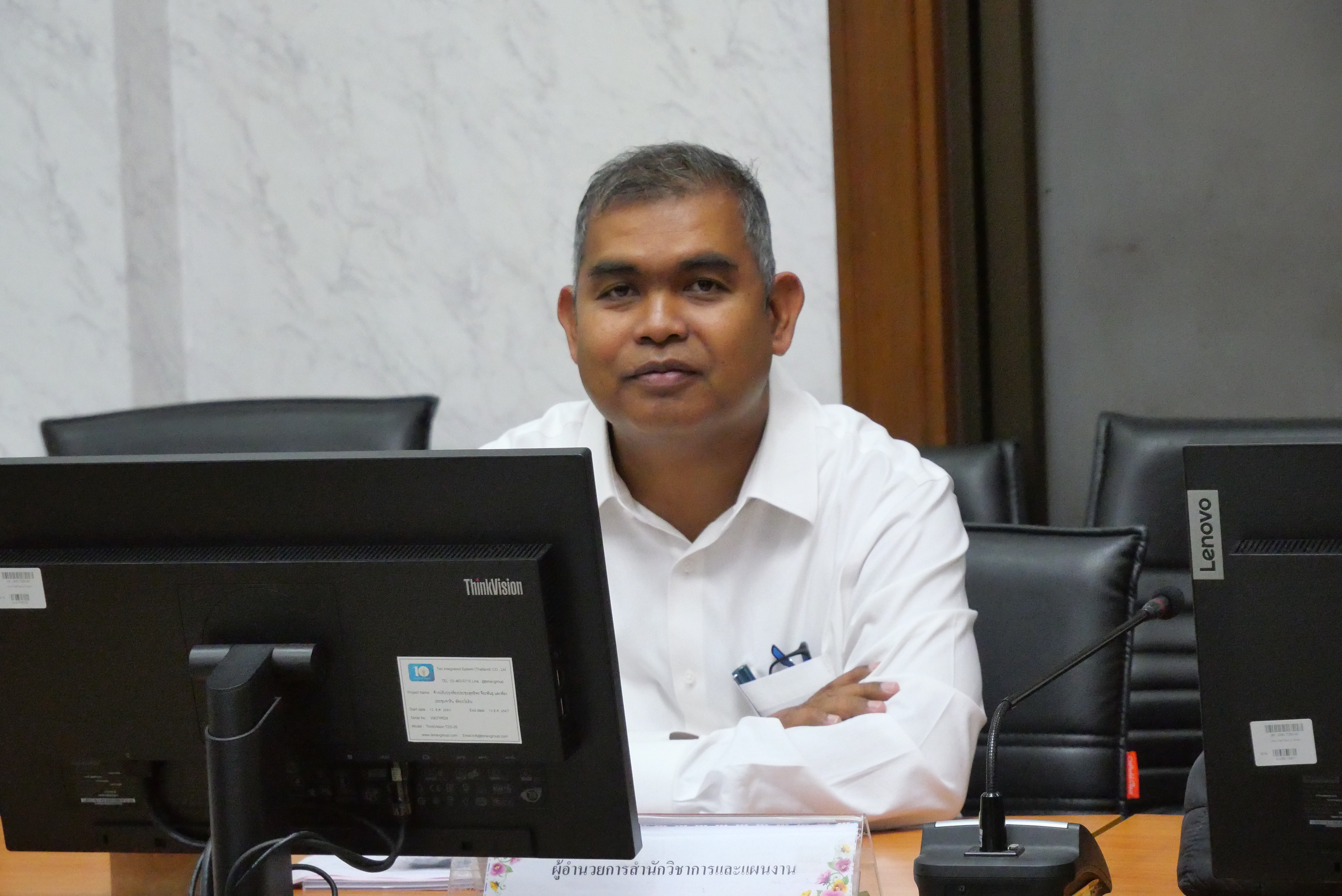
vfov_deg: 11.1
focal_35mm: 124
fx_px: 4625
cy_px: 448
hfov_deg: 16.5
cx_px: 671
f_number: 5.6
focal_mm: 60
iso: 6400
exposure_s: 1/125
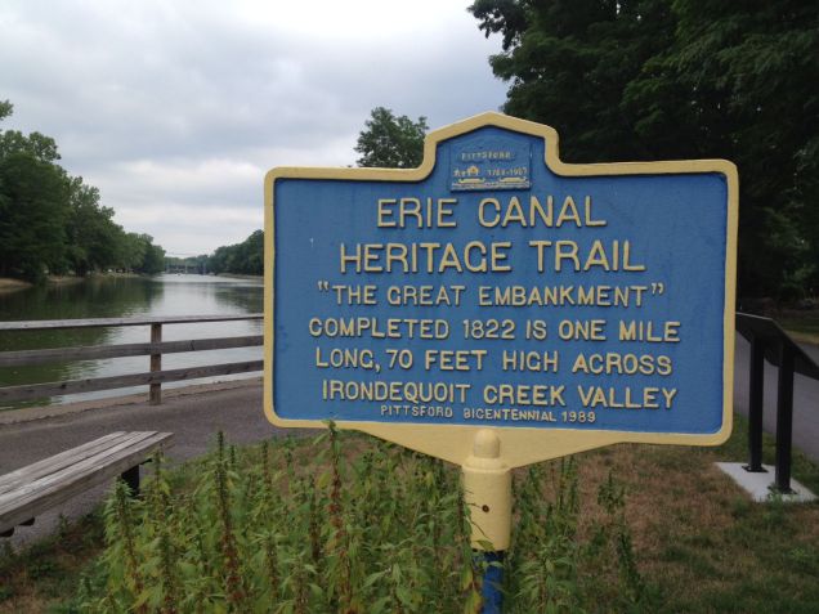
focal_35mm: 35
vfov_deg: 40.7
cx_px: 410
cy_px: 307
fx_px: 828
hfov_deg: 52.6
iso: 50
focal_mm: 4.28
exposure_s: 1/569
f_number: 2.4
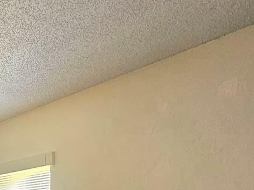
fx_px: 352
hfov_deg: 36.8
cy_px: 260
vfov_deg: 25.2
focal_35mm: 48
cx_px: 18
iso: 250
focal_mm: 2.2
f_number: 2.2
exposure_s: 1/60.2
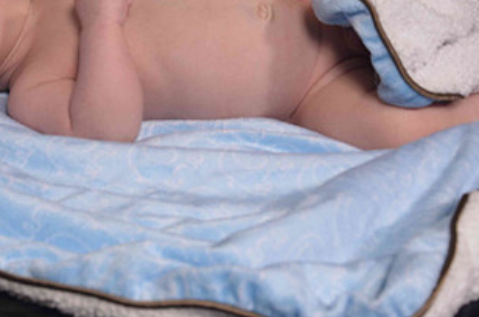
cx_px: 107
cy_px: 96
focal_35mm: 127
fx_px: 1686
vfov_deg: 10.7
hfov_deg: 16.1
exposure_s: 1/60
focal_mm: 45
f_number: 9
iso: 200
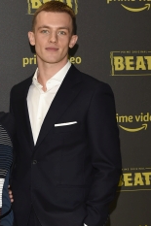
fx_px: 781
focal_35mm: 124
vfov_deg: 16.2
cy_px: 233
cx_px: -19
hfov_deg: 10.9
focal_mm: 48
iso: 400
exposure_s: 1/160
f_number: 5.6
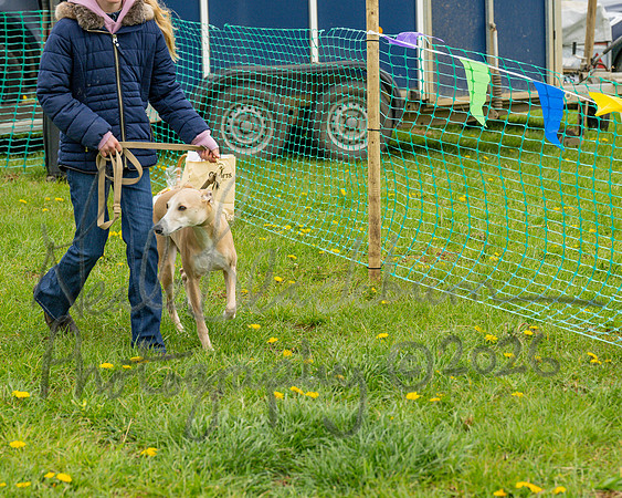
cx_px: 314
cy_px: 249
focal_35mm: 118
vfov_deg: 13.0
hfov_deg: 16.3
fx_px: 2177
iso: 400
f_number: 4.5
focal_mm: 70
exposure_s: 1/2000
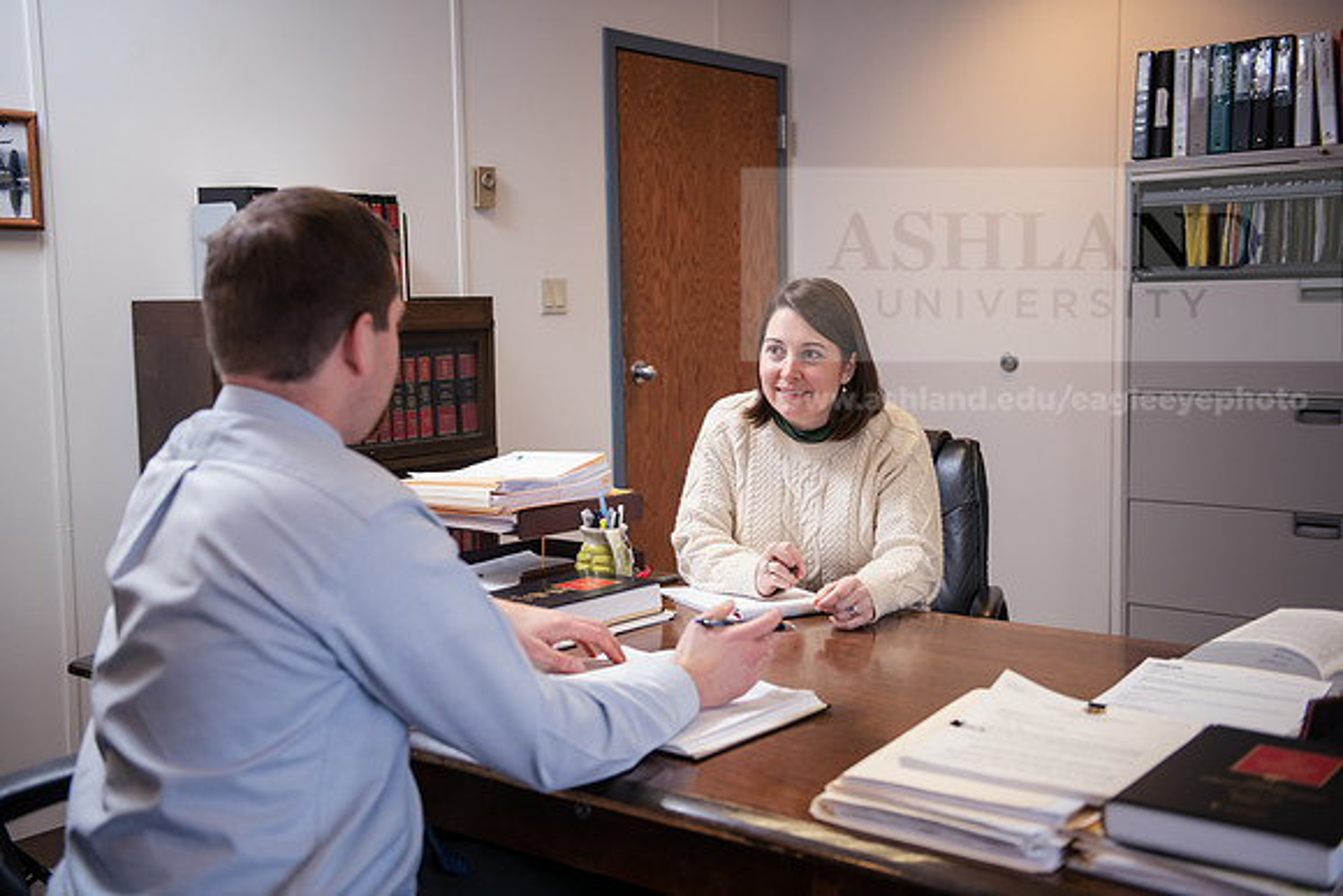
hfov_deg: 48.4
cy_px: 448
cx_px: 672
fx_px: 1493
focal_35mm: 40
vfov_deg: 33.4
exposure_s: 1/160
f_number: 3.2
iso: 800
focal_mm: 40
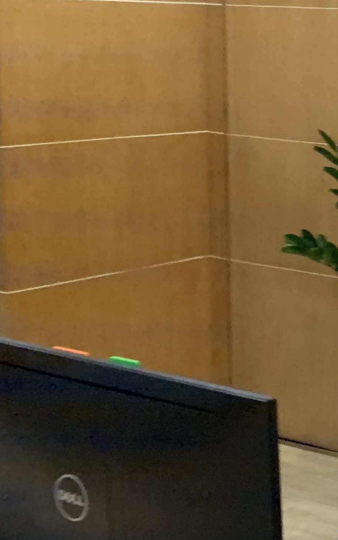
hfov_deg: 13.5
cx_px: 743
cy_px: 181
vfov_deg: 26.3
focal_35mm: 78
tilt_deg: -5.6
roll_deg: -1.7
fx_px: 1150
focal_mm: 4.25
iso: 320
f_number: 1.8
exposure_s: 1/25
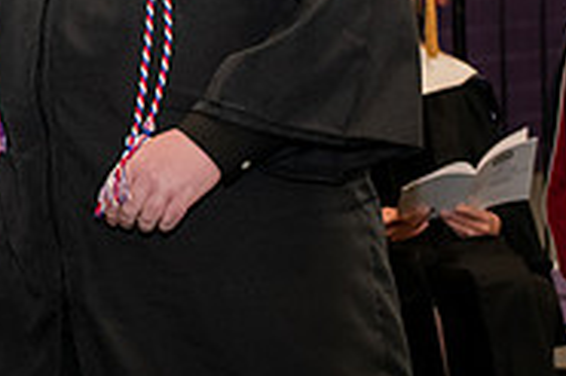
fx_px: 3456
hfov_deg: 9.2
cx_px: -214
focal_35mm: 220
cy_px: -118
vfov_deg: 6.2
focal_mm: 70
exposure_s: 1/200
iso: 2000
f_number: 5
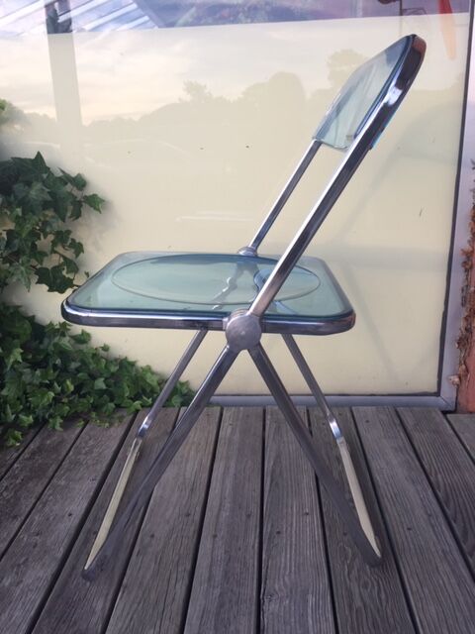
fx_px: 531
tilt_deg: -16.6
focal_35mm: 29
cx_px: 238
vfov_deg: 61.7
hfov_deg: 48.2
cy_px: 317
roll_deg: +1.3
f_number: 2.2
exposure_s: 1/126
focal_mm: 4.15
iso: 32
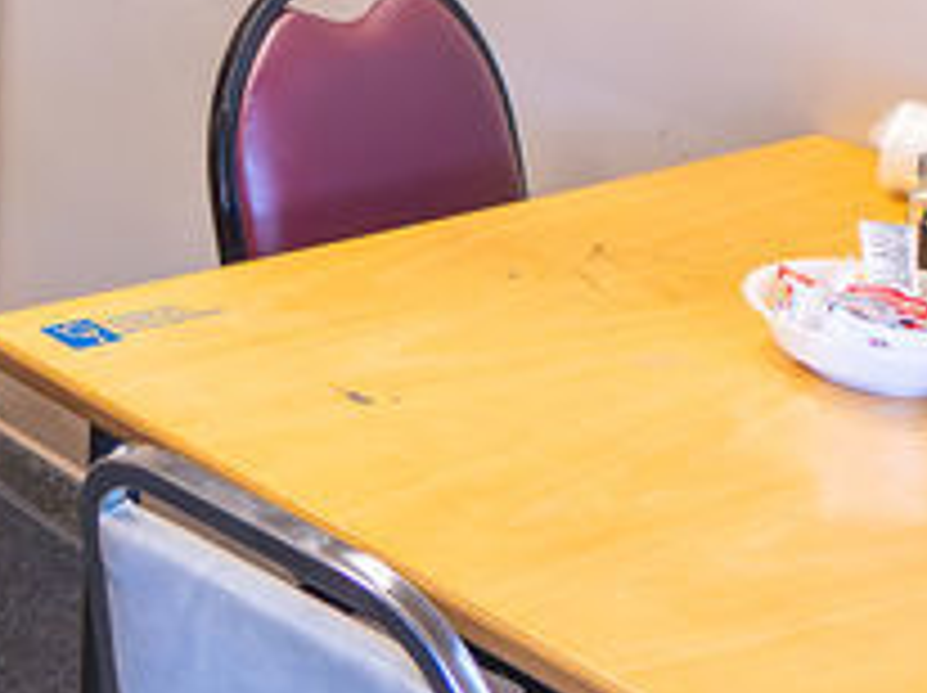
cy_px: -618
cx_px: -473
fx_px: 2541
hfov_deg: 18.3
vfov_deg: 13.6
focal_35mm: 95
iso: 800
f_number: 2.5
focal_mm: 16
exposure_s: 1/160
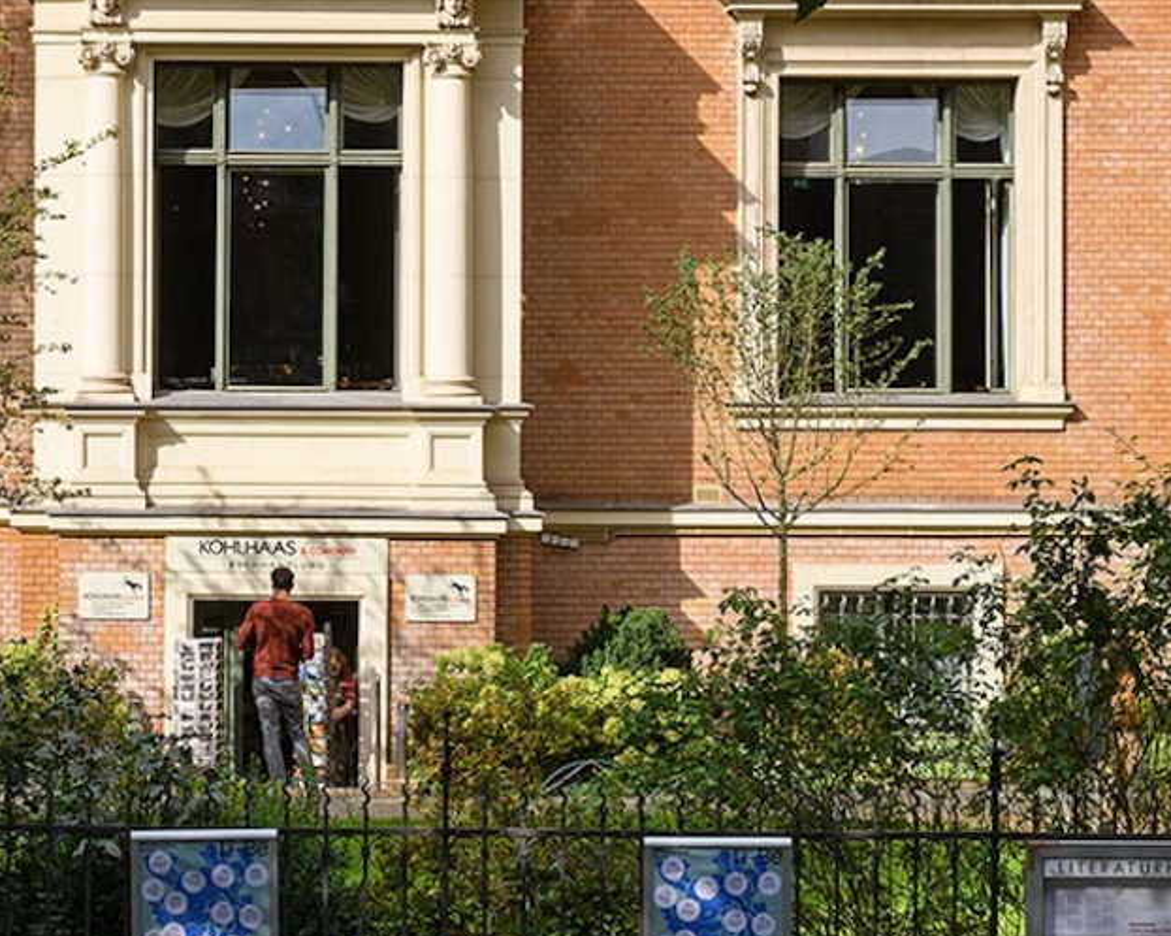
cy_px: -31
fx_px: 3429
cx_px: 377
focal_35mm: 99
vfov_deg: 15.2
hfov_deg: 19.3
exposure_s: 1/500
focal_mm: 35
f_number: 8
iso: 200
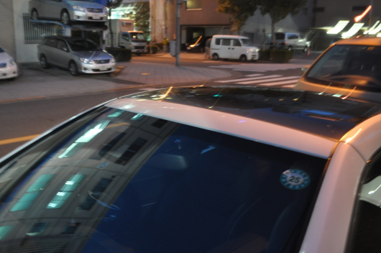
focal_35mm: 36
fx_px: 381
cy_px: 126
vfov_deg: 36.8
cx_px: 190
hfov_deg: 53.2
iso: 800
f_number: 5
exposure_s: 1/2.5
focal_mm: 24
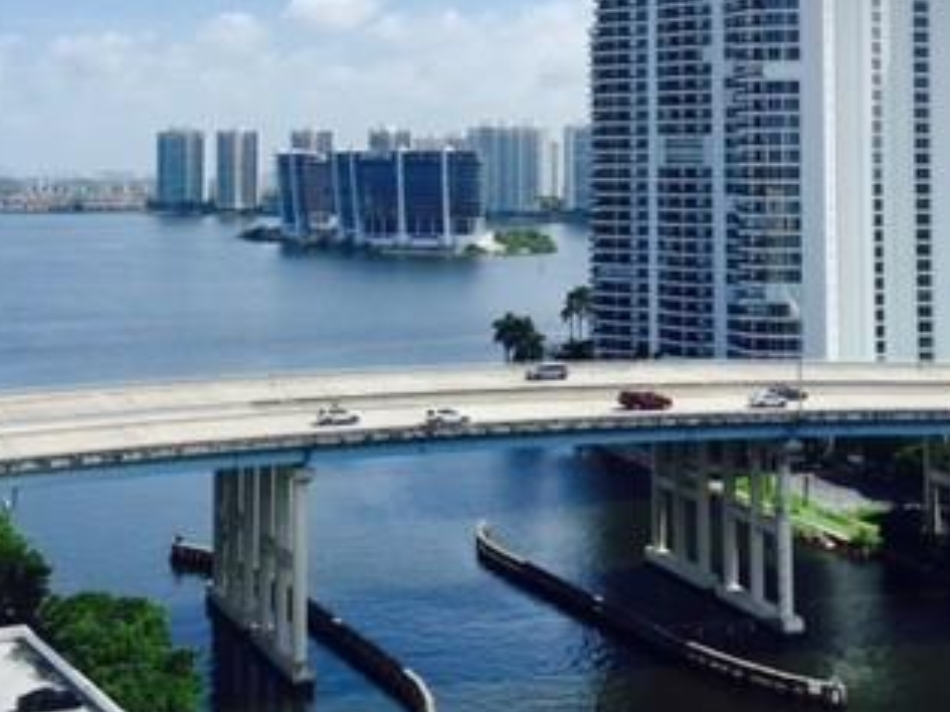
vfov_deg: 24.2
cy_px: 91
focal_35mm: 59
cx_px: 413
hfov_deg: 32.7
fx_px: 1619
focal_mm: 4.15
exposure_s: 1/3597
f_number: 2.2
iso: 32
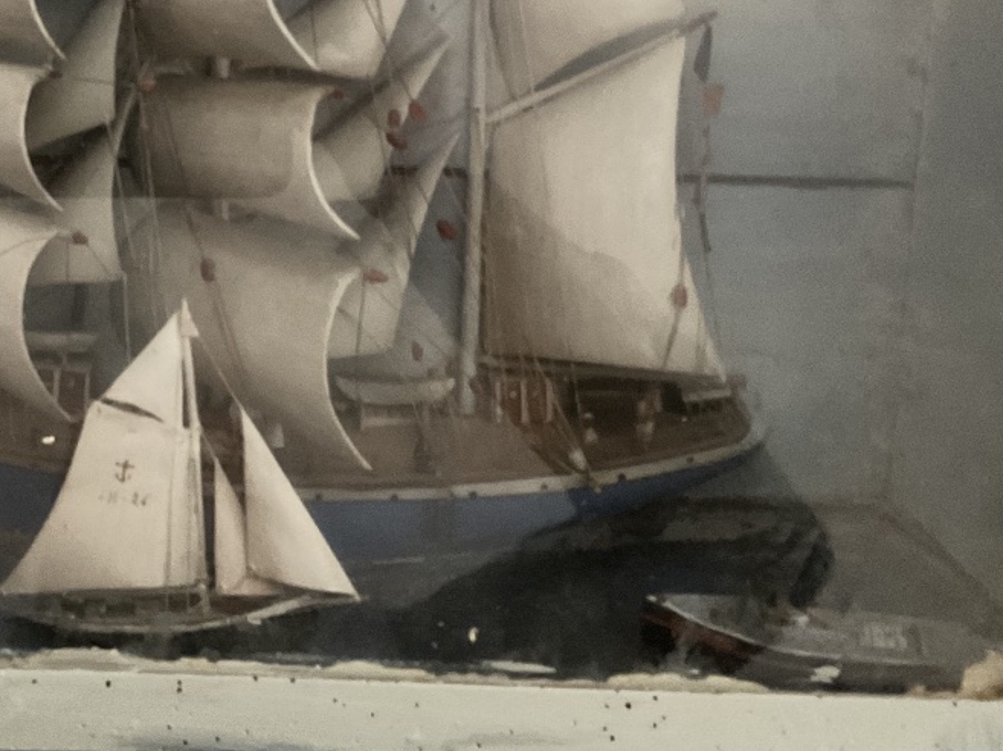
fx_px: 1535
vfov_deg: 27.0
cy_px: 151
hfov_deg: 35.3
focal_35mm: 53
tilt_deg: -84.0
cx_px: 232
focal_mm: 3
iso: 500
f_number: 1.8
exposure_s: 1/20
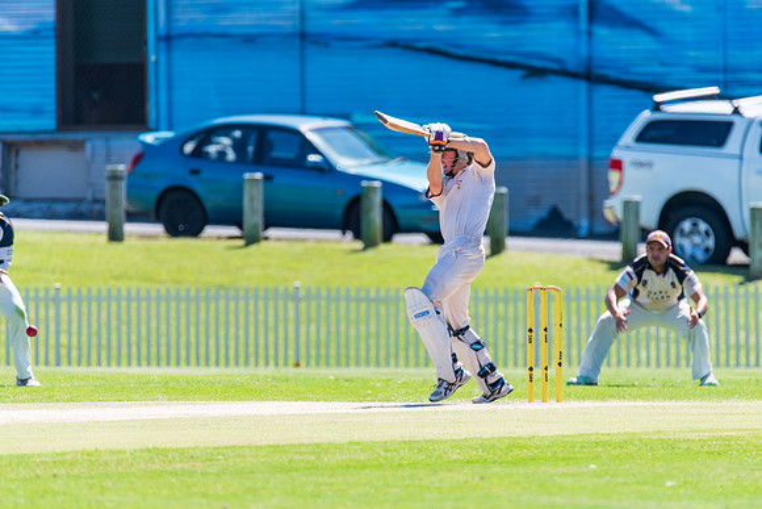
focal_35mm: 662
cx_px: 419
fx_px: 14016
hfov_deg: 3.1
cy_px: 269
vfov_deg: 2.1
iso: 640
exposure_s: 1/2000
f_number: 6.3
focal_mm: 600
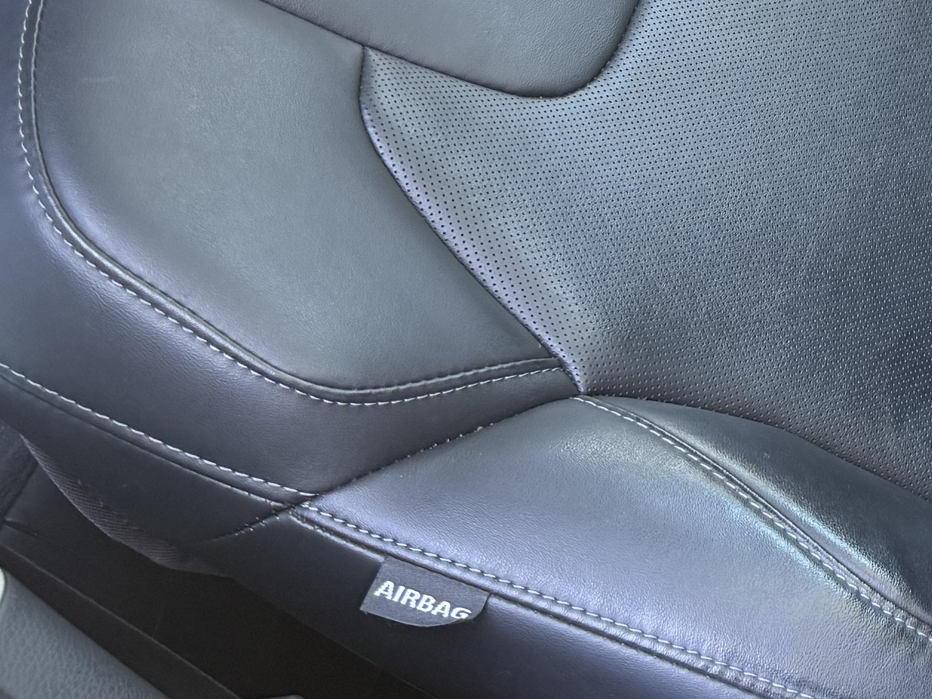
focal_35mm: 77
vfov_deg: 18.2
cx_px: 1195
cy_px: -128
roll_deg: +30.1
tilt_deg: -34.4
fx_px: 2073
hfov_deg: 22.7
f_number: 1.78
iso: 200
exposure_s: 1/78
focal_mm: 6.76
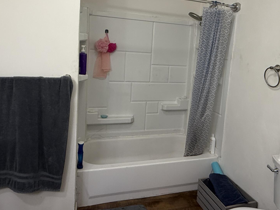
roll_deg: -4.5
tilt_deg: -6.8
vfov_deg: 47.9
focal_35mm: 29
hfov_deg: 61.4
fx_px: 235
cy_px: 81
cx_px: 161
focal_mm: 2.22
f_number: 2.2
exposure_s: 1/60
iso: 200
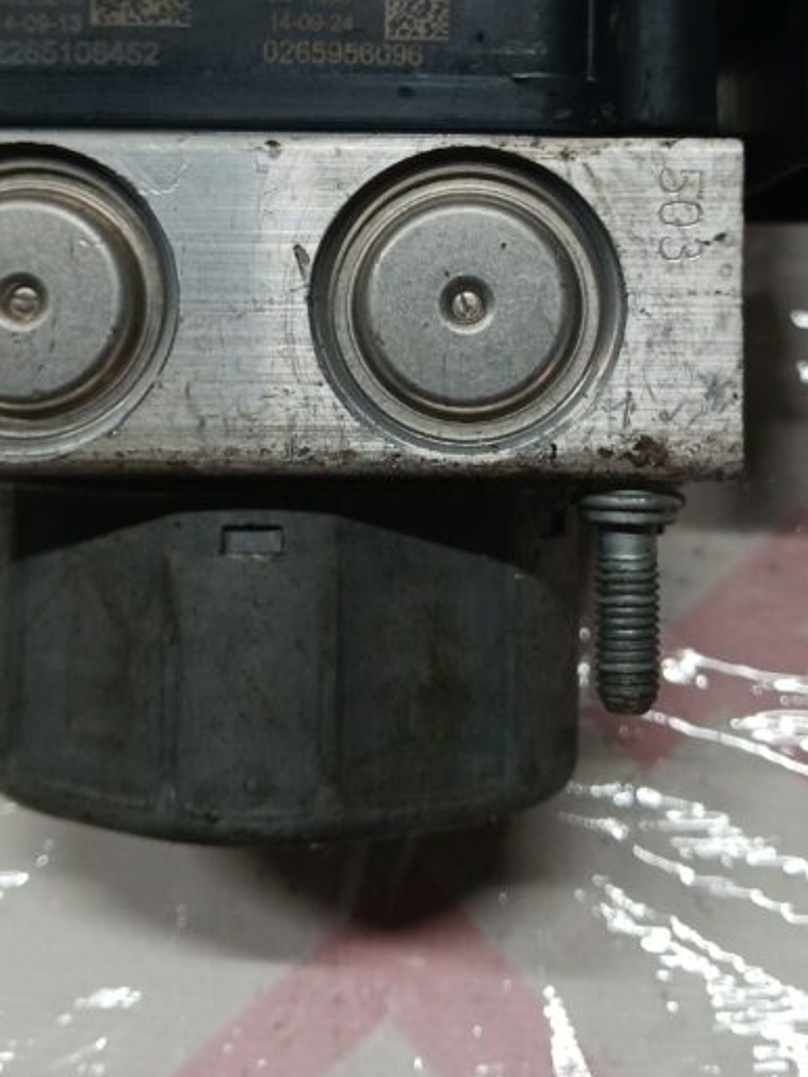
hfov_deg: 29.7
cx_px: 427
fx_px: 1524
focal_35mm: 49
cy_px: 286
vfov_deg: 38.0
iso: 400
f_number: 1.8
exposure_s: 1/25
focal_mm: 4
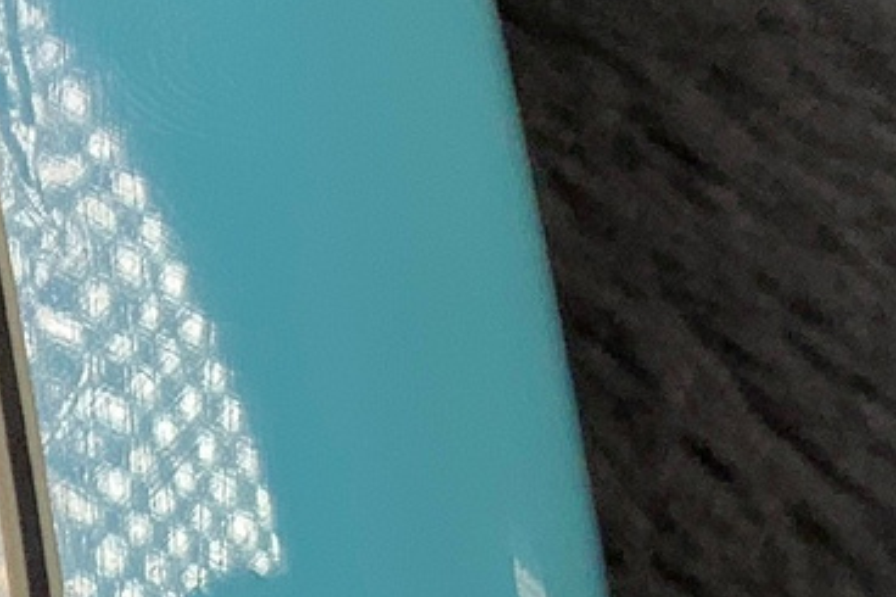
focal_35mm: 210
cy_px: -58
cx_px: -857
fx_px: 5224
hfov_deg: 9.2
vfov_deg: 6.5
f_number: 1.8
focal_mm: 3
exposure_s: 1/446
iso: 16
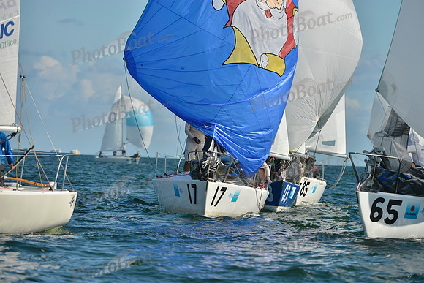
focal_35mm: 280
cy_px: 142
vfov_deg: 4.9
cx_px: 212
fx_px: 3298
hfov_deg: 7.4
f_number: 6.3
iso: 200
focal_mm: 280
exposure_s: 1/1250
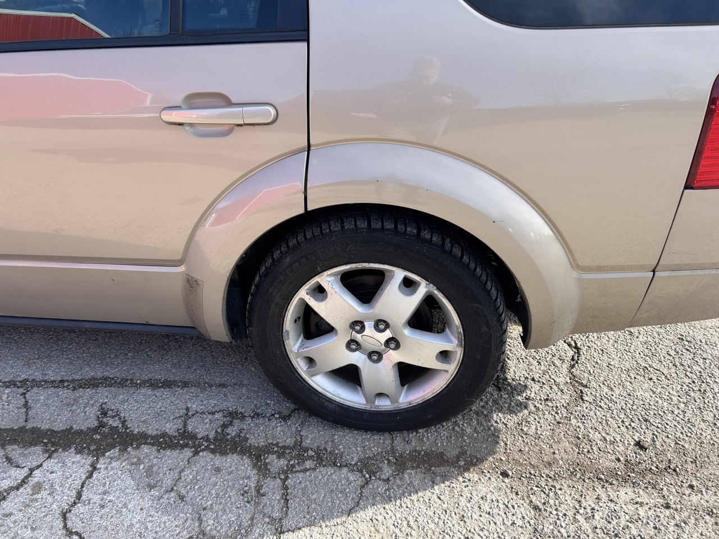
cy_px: 270
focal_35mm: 26
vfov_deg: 53.1
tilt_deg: -25.2
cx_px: 360
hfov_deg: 67.3
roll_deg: +0.4
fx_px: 540
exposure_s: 1/1266
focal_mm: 5.7
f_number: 1.5
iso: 50
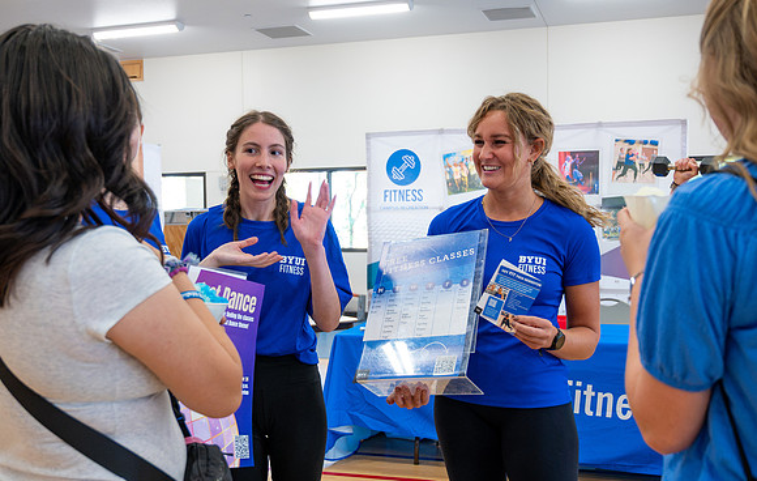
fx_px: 831
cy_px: 252
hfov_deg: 49.0
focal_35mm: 40
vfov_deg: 32.2
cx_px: 398
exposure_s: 1/250
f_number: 4
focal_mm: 29
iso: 2000
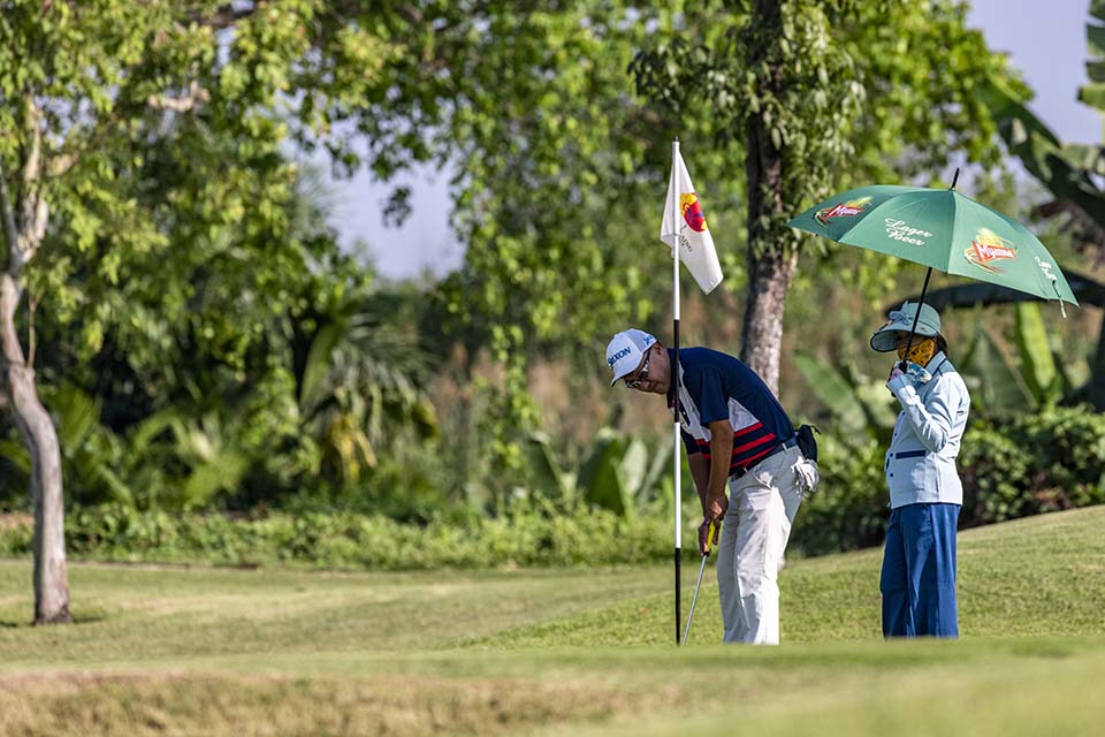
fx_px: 12277
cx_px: 552
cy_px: 368
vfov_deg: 3.4
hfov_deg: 5.2
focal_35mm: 400
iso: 800
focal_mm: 400
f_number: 5.6
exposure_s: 1/4000
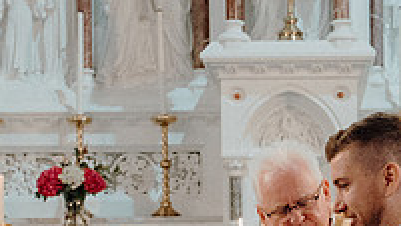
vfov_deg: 7.5
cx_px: 307
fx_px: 1682
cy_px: 365
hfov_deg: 13.5
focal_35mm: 158
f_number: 3.5
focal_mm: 35
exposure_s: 1/160
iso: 3200
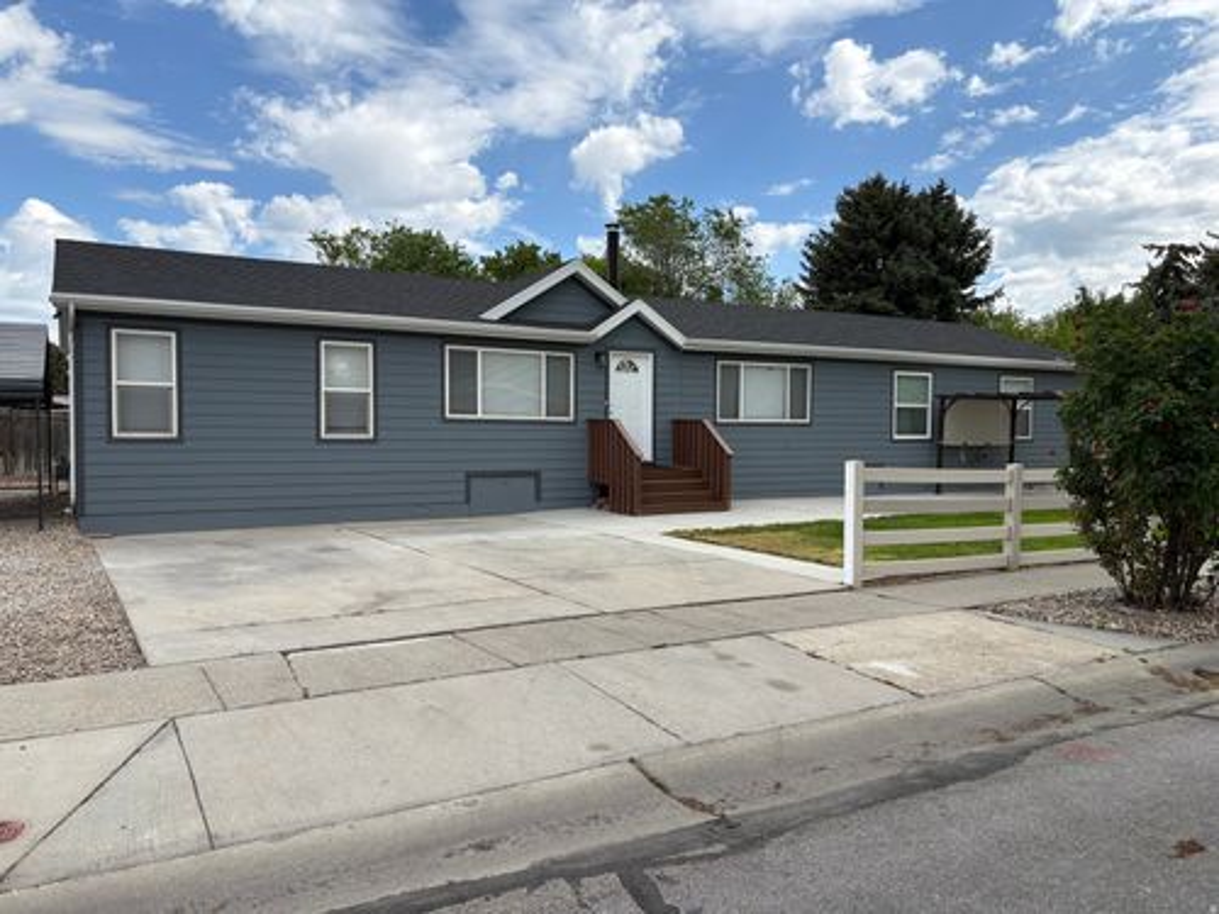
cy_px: 457
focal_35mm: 26
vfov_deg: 53.1
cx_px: 610
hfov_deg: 67.3
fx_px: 916
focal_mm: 5.96
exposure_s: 1/2865
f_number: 1.6
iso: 50
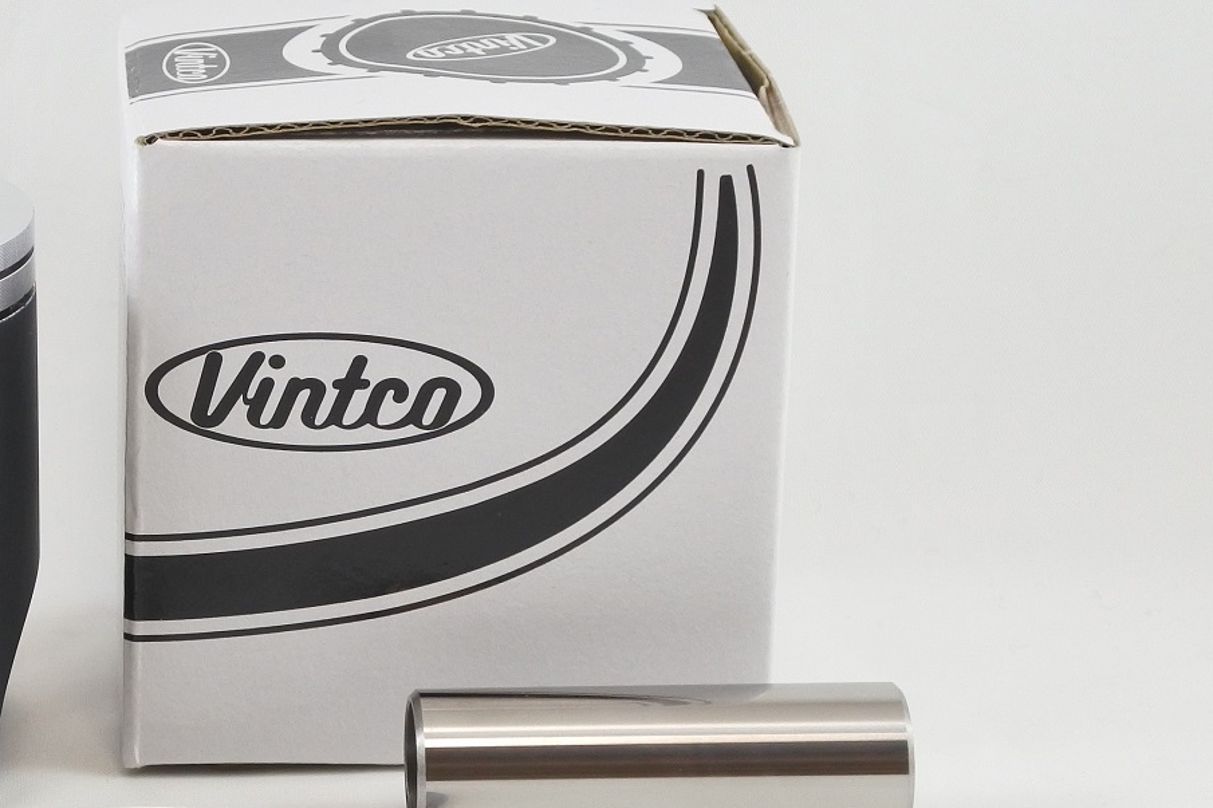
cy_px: 495
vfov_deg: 12.4
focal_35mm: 110
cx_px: 71
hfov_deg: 18.2
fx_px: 3705
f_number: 4.5
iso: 450
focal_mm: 18.9
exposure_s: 1/125
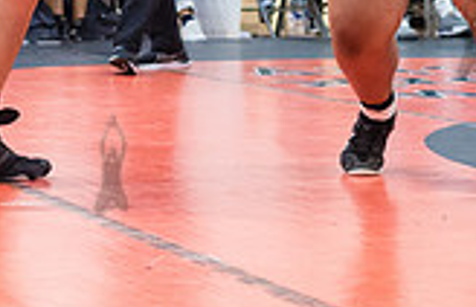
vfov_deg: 8.8
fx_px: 1952
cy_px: -127
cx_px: -48
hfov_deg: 13.6
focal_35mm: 149
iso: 4000
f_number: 3.5
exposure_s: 1/320
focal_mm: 35
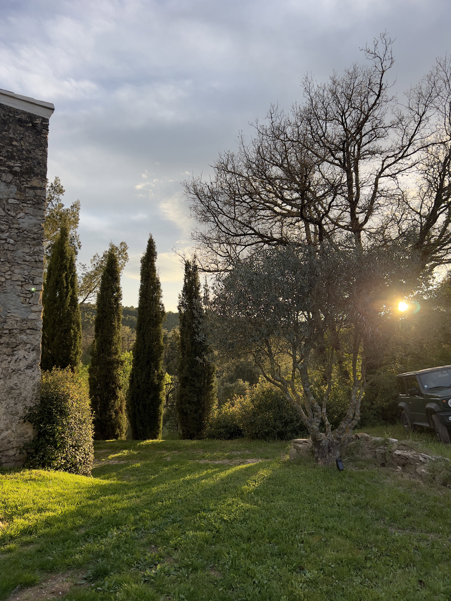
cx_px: 226
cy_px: 300
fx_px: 452
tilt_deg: +6.7
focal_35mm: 26
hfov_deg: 53.1
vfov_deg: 67.3
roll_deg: -0.1
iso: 50
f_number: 1.5
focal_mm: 5.7
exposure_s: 1/827
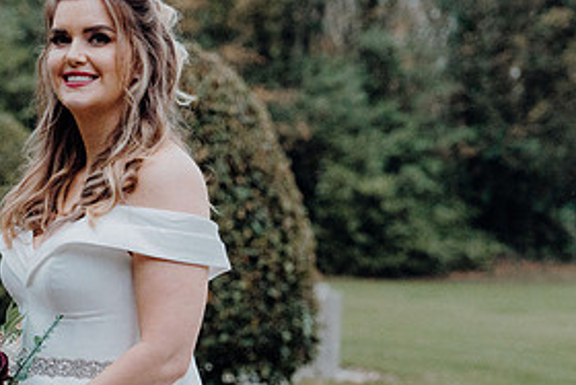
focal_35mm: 145
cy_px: 260
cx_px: 121
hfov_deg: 14.1
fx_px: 2321
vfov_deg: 9.5
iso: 5000
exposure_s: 1/200
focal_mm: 70
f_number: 3.5
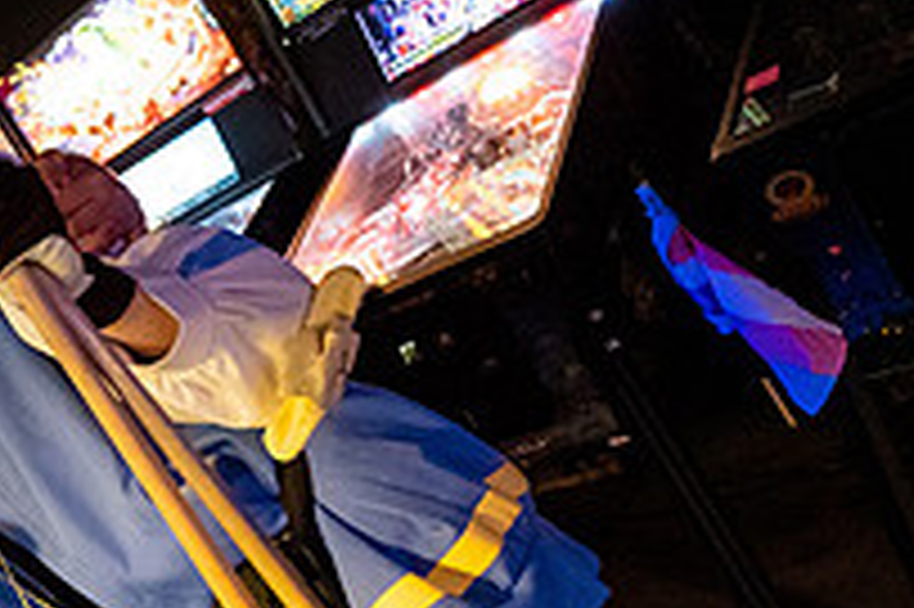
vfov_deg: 31.2
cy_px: 588
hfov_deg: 31.8
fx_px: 1015
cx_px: -365
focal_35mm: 40
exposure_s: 1/160
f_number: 2.8
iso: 3200
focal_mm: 14
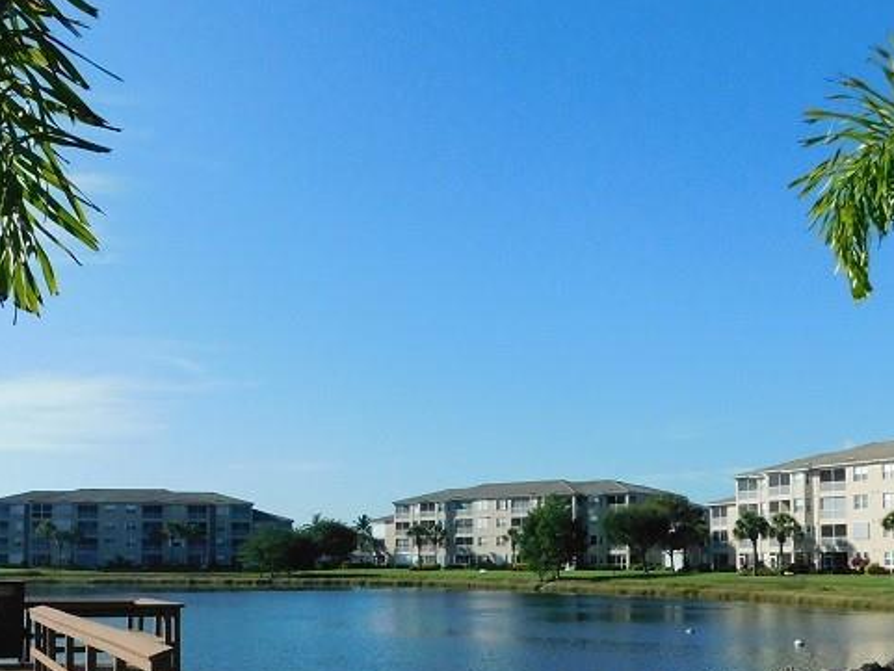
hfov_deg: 43.6
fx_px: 1111
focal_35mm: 43
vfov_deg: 33.0
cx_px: 351
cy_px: 492
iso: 400
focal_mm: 4
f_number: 6
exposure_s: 1/1500
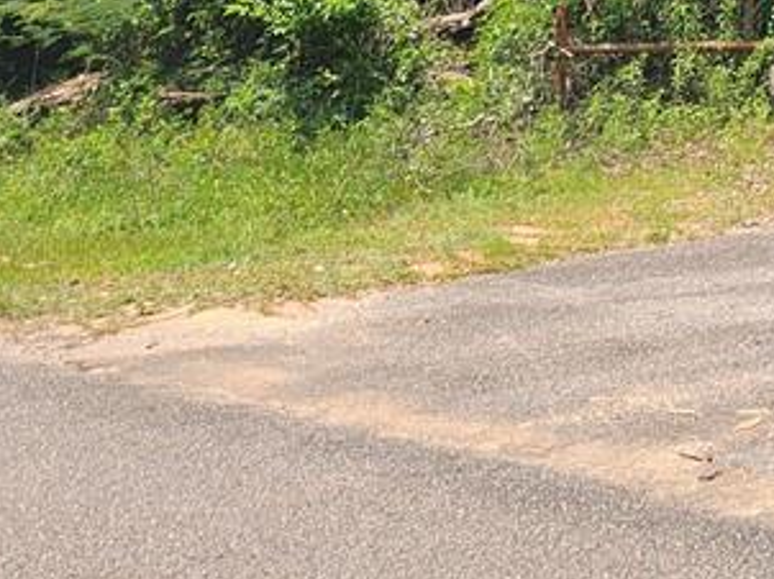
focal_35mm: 78
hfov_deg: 20.8
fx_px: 1743
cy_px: -272
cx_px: 1207
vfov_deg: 17.2
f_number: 1.8
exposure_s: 1/801
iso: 20
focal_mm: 5.4
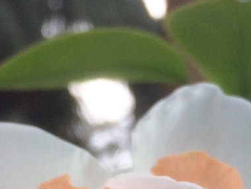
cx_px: 190
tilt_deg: +10.7
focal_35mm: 121
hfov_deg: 16.2
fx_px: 878
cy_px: 390
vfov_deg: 11.0
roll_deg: -0.3
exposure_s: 1/273
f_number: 2.2
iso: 32
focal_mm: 4.15
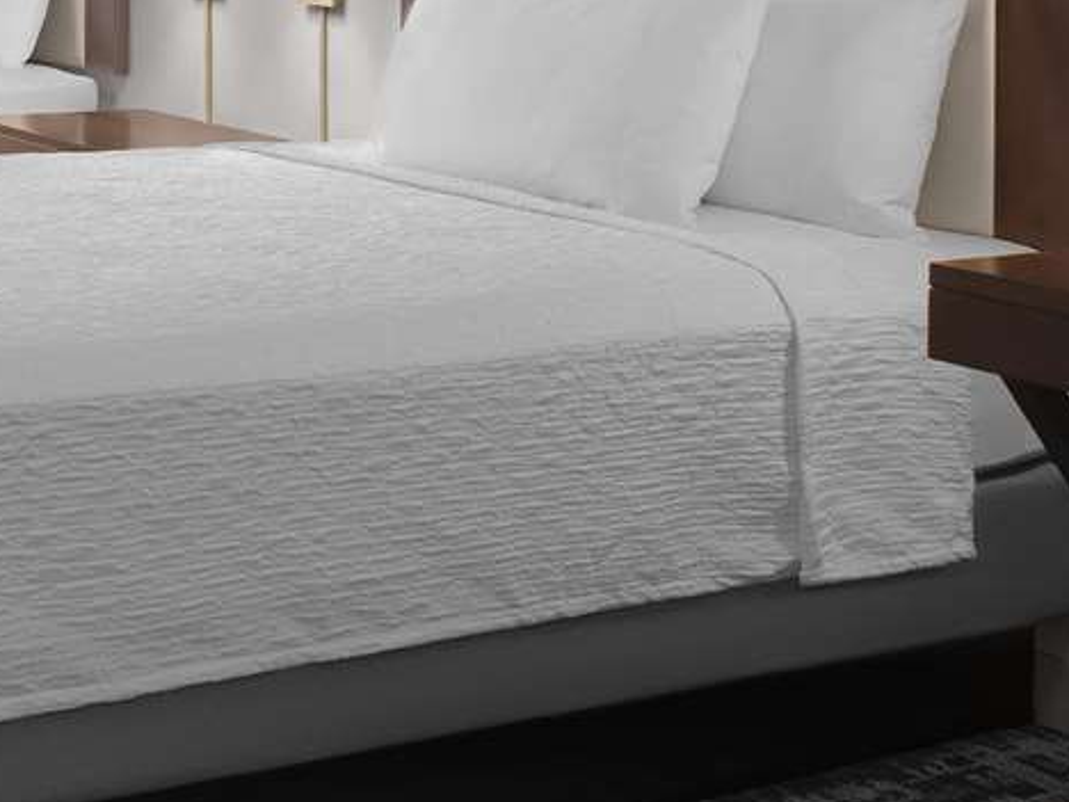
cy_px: 41
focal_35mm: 74
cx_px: 16
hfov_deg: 25.1
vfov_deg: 19.4
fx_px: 2285
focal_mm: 24
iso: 50
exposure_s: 4
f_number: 11
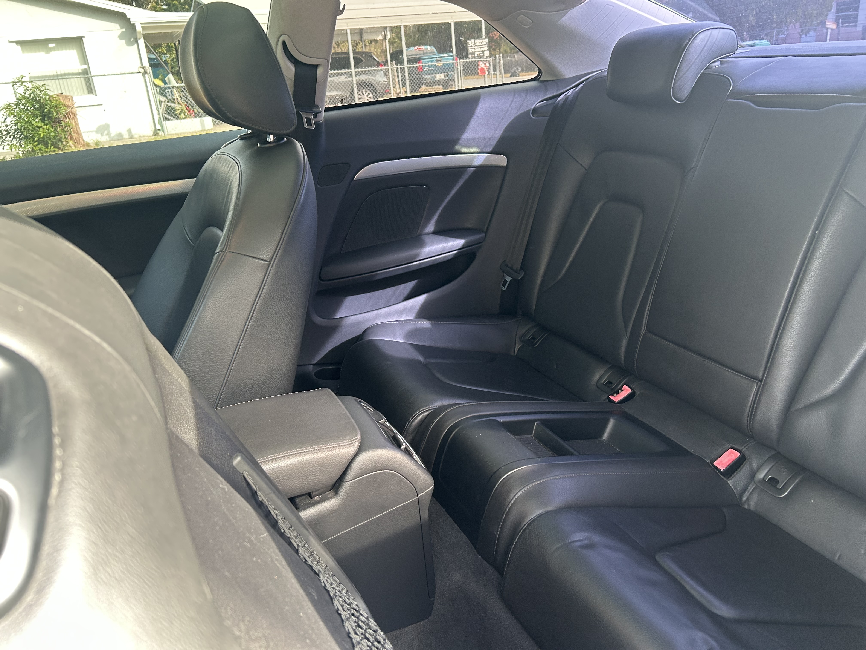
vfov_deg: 53.1
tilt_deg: -21.9
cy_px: 325
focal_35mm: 26
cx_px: 433
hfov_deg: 67.3
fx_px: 650
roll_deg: +5.4
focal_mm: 5.7
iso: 125
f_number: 1.5
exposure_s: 1/114
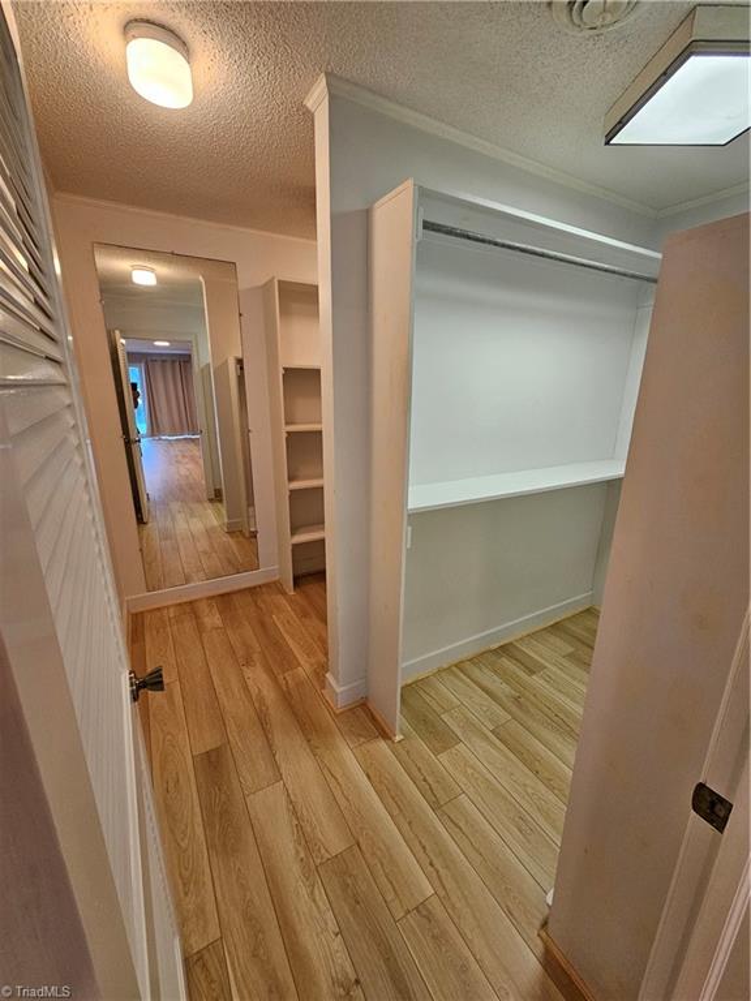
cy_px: 500
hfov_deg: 89.9
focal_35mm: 13
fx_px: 376
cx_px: 376
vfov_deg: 106.2
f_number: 2.2
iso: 200
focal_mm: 2.2
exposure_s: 1/60
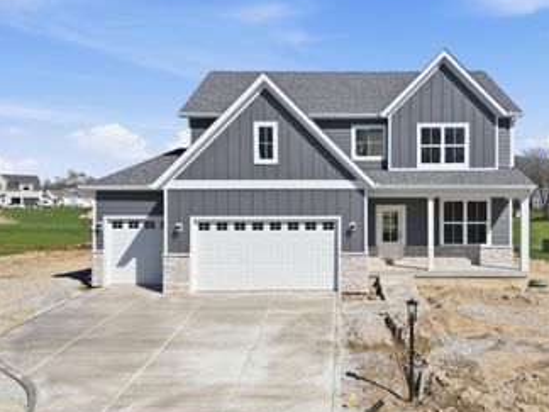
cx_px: 339
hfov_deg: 49.7
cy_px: 209
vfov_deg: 38.7
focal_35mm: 37
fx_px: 587
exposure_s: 1/5000
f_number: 1.7
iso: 130
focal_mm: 6.7
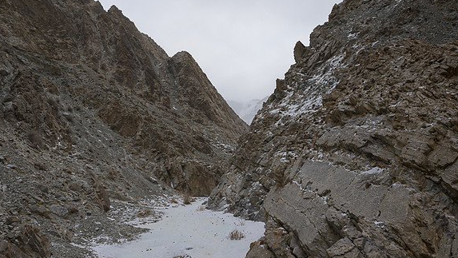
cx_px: 227
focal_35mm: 36
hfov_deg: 55.3
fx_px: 437
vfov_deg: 32.9
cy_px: 121
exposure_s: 1/400
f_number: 7.1
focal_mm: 34
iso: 640
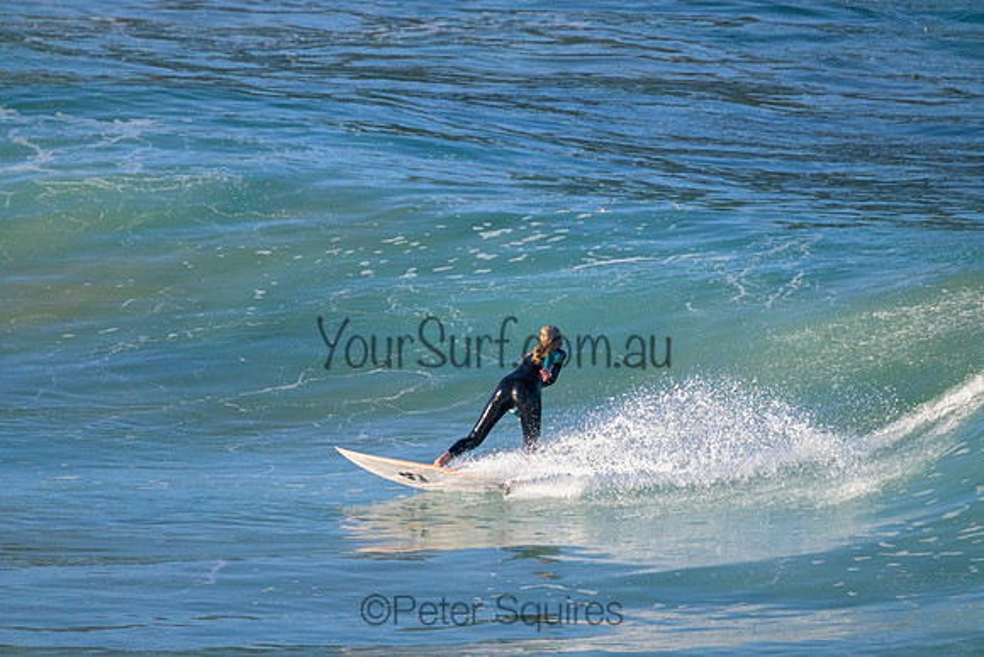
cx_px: 492
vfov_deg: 1.7
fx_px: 21871
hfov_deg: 2.6
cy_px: 328
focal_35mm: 800
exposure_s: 1/2000
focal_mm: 800
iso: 3200
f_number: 11
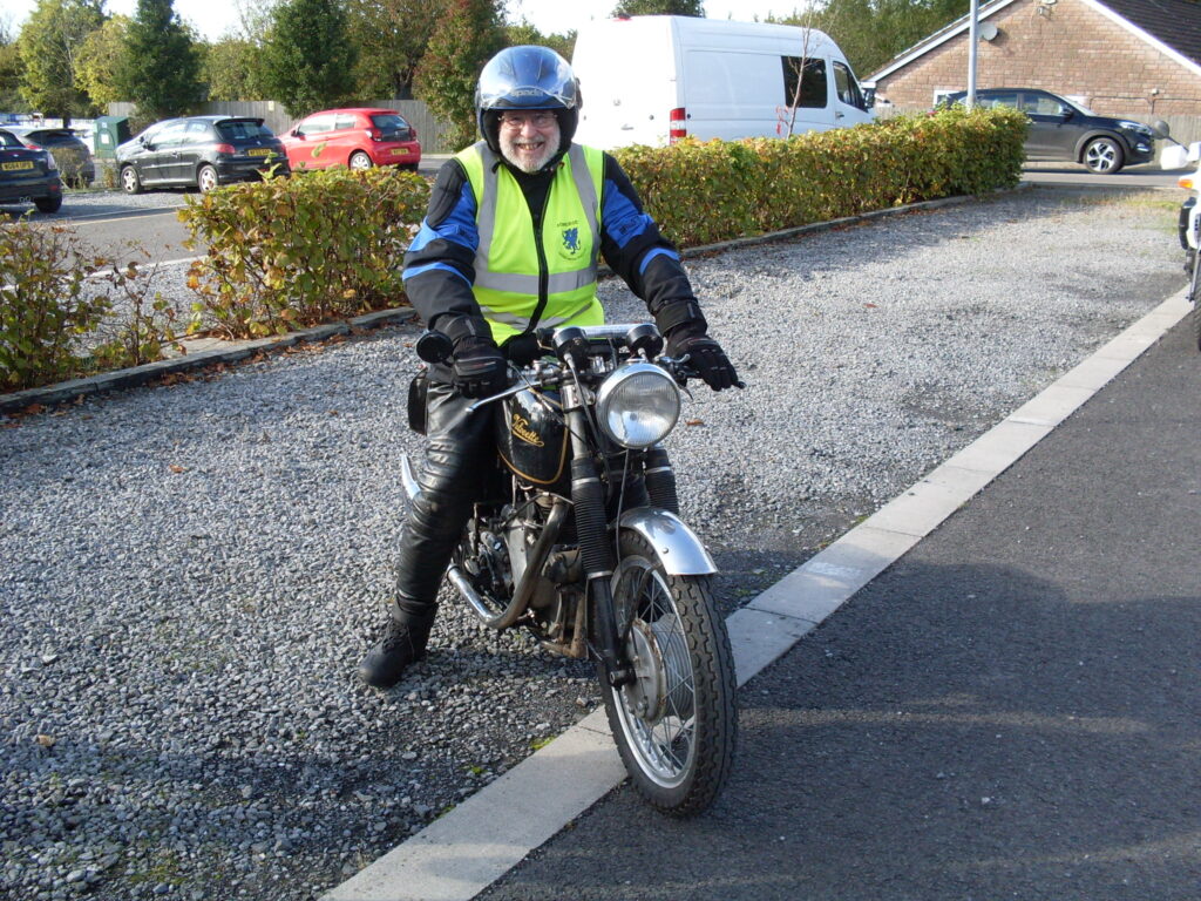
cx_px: 600
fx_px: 1318
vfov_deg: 37.7
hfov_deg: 49.0
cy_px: 450
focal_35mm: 38
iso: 80
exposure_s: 1/350
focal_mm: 6.3
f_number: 2.8
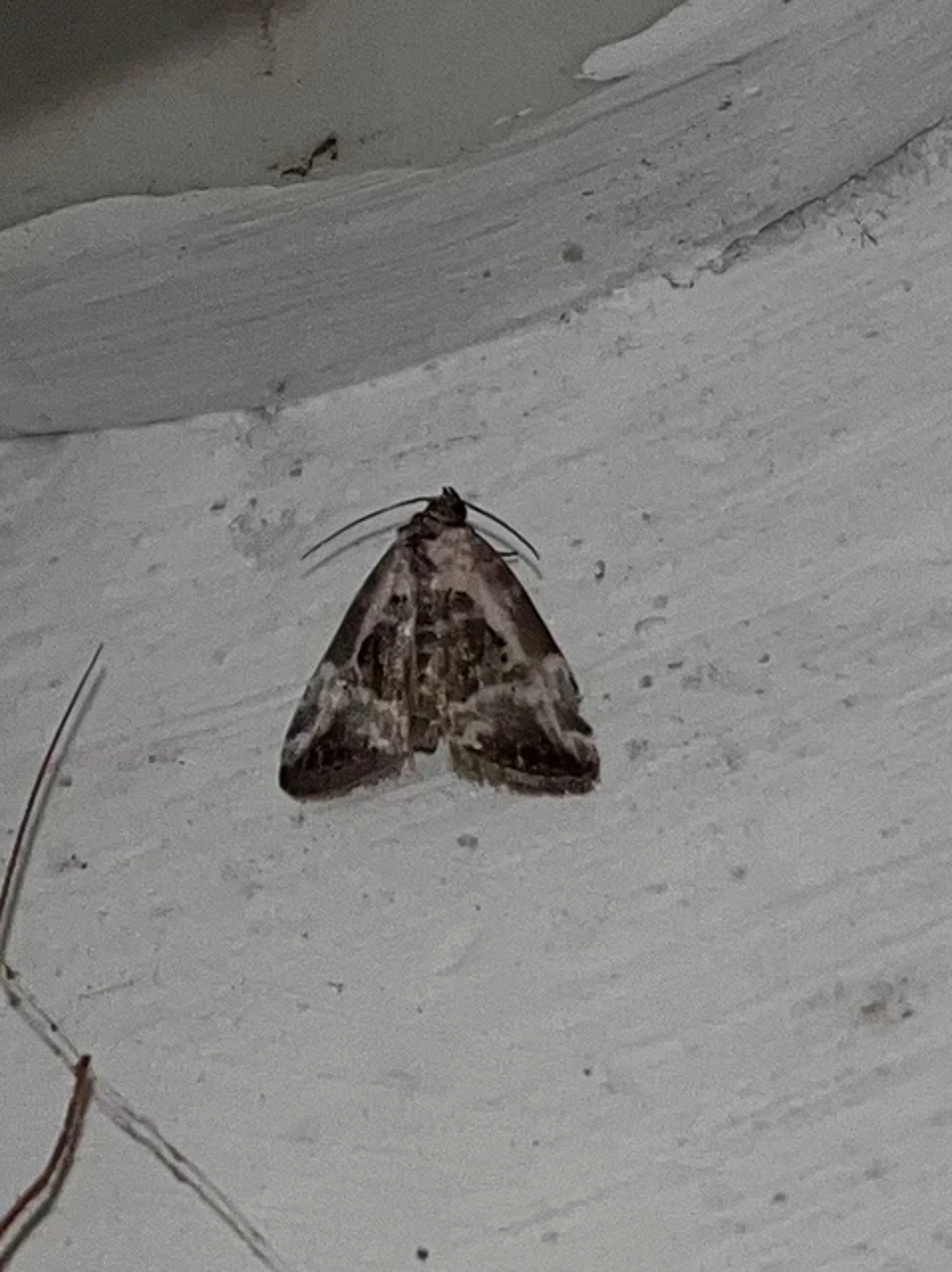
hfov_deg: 53.0
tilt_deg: +46.6
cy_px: 636
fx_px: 955
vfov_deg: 67.3
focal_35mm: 26
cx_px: 476
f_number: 1.6
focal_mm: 5.1
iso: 32
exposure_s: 1/7353
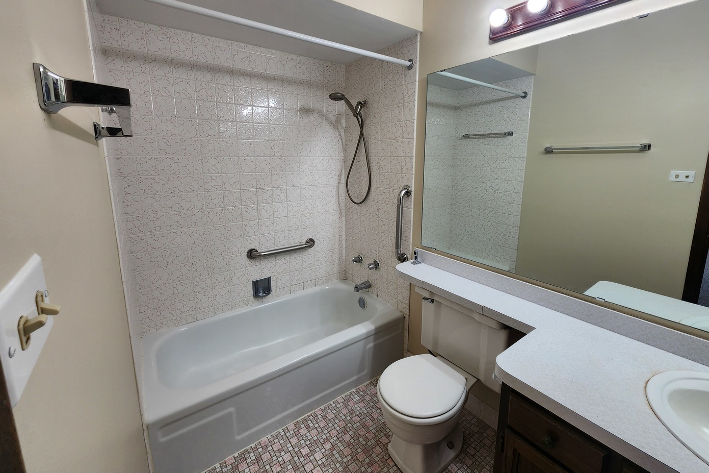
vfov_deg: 80.9
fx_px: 276
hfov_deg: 104.3
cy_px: 210
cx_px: 351
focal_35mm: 14
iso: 80
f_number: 2.2
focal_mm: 2.2
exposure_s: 1/120
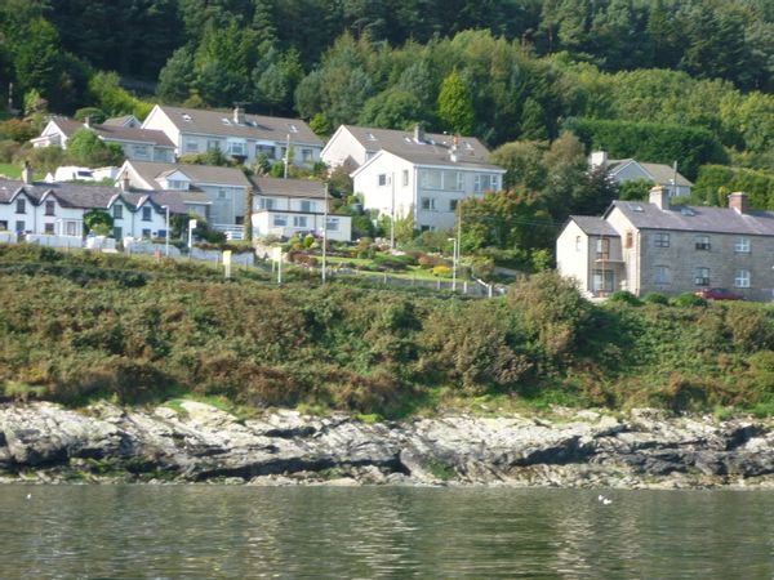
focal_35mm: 132
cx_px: 387
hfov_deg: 14.9
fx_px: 2951
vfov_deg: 11.2
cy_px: 290
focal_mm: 22
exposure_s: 1/125
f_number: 5.9
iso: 100
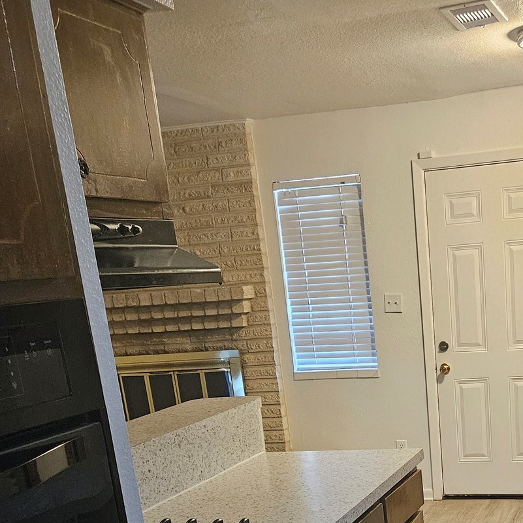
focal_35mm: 52
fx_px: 889
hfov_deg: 32.0
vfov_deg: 30.1
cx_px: 410
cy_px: 547
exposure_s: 1/120
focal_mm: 5.4
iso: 1000
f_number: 1.8
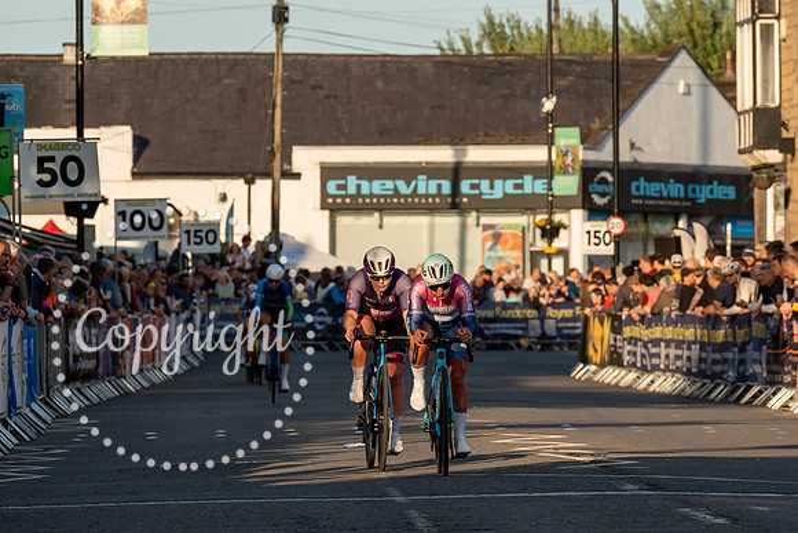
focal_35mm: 402
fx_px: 8911
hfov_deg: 5.1
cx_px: 409
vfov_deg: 3.4
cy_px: 333
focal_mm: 148
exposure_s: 1/1000
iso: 400
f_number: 5
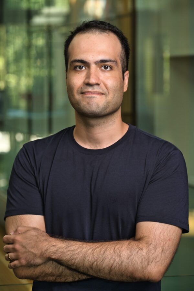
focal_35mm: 131
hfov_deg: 10.5
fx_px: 1059
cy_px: 146
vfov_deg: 15.6
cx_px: 97
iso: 320
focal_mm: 87.1
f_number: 4
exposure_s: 1/125
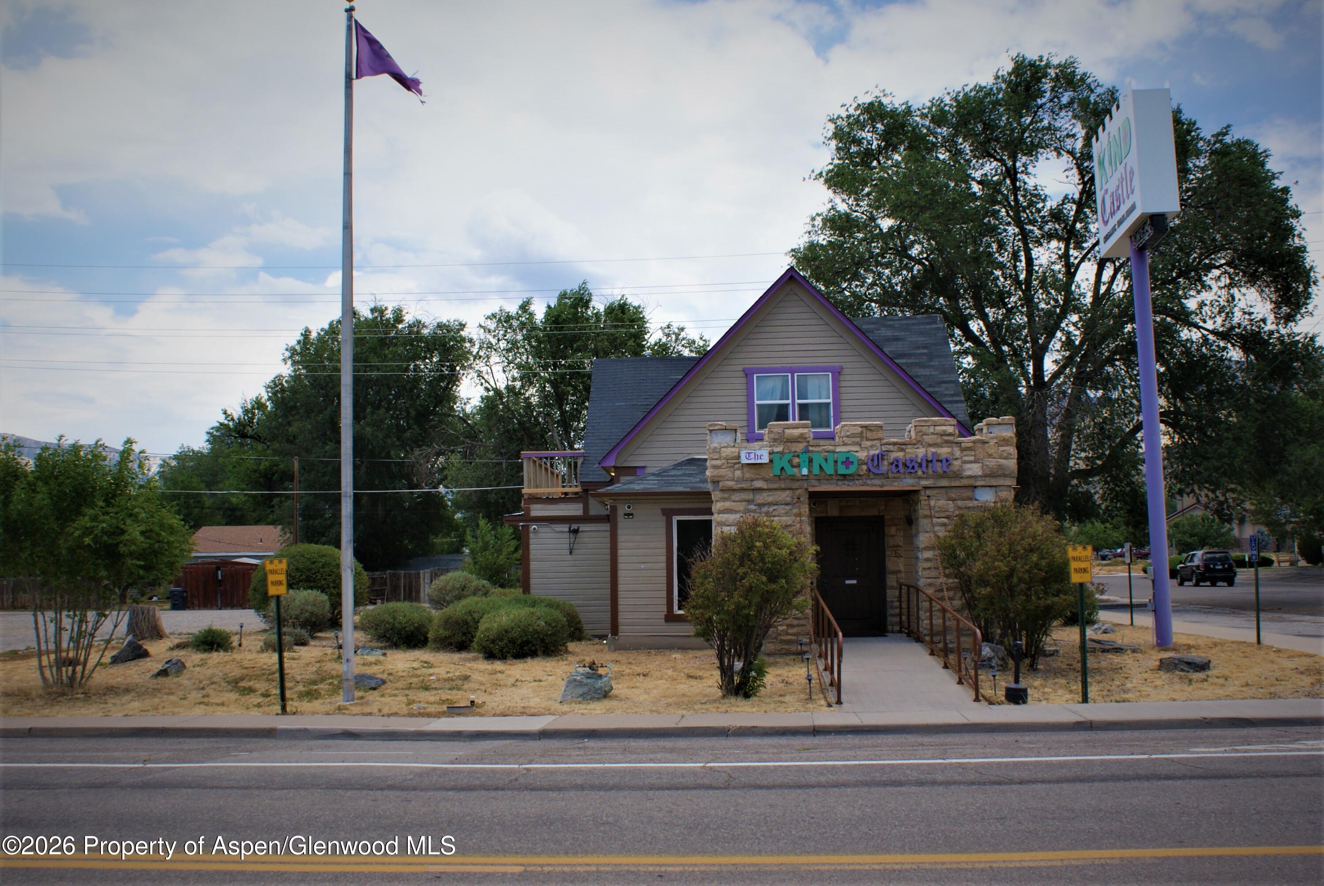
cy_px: 443
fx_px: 1215
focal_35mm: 33
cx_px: 662
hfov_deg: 57.2
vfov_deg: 40.1
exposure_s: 1/125
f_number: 10
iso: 100
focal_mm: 22
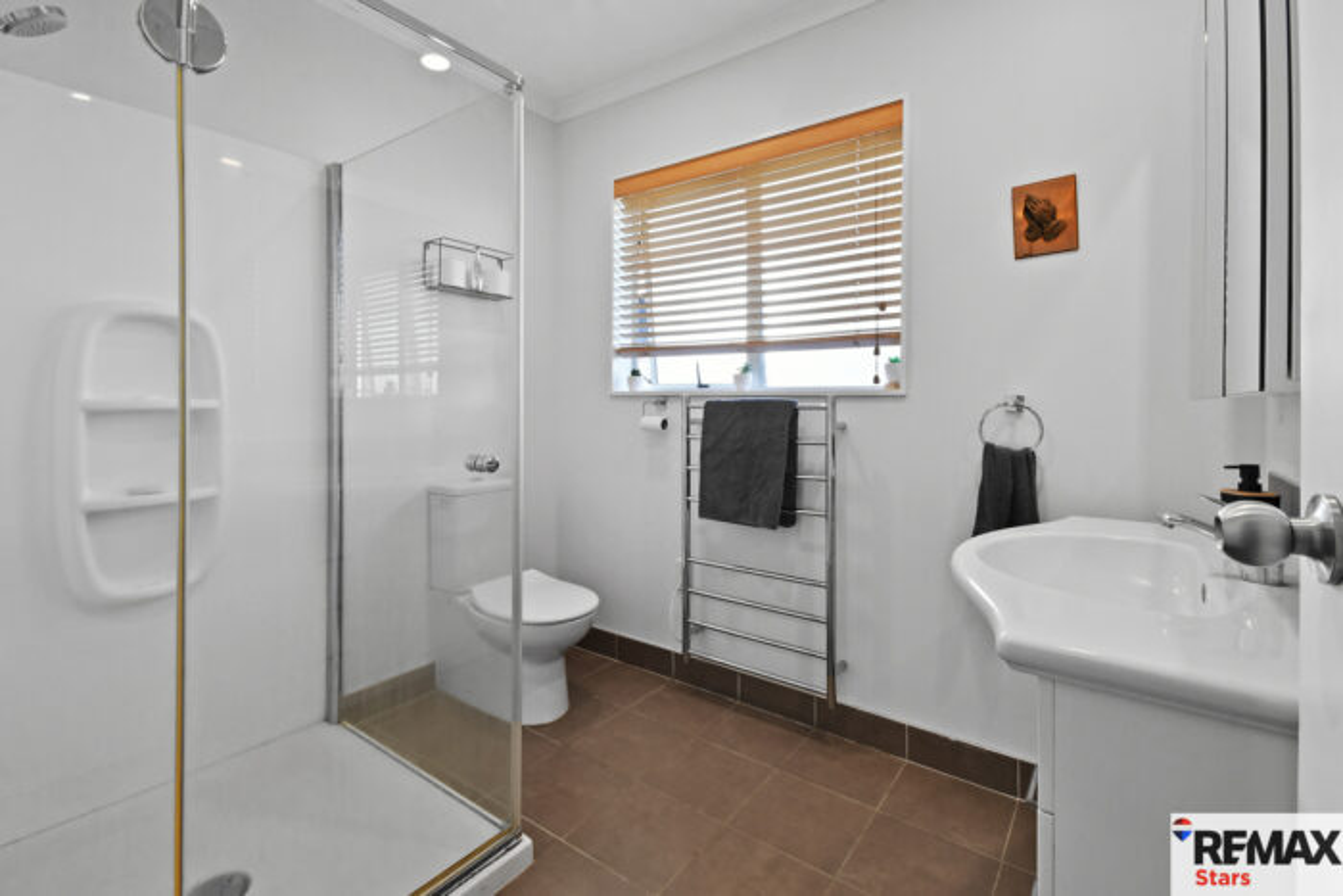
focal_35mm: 15
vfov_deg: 77.4
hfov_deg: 100.4
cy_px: 448
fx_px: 560
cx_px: 672
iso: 800
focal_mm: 10
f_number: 10
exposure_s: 1/10
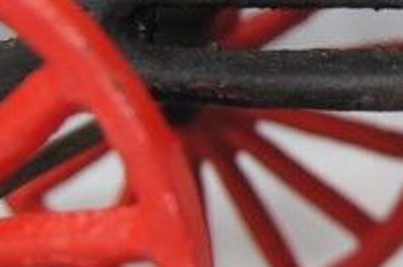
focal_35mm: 170
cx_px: 537
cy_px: 123
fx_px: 1900
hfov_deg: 11.7
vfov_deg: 8.0
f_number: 4
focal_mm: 22
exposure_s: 1/160
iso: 400
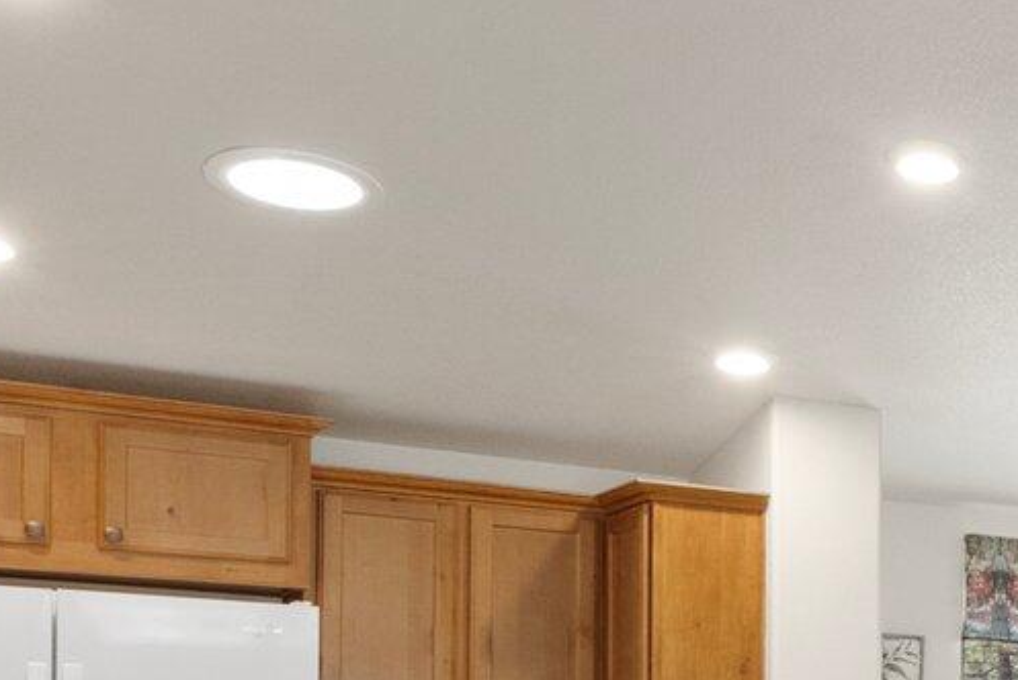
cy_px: 839
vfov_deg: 18.4
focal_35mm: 70
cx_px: 1841
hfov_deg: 20.3
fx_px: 1981
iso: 2500
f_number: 8
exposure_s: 1/13
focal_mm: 17
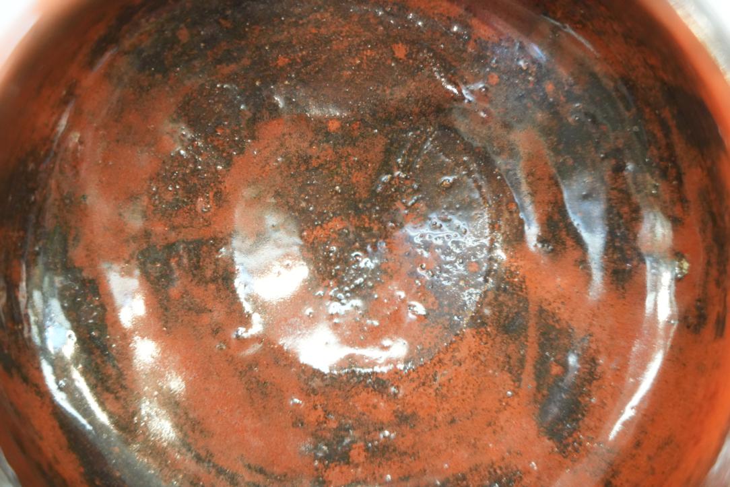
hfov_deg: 19.5
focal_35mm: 105
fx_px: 2129
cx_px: 365
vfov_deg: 13.0
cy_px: 244
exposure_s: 1/125
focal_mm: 105
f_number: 4
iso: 10000
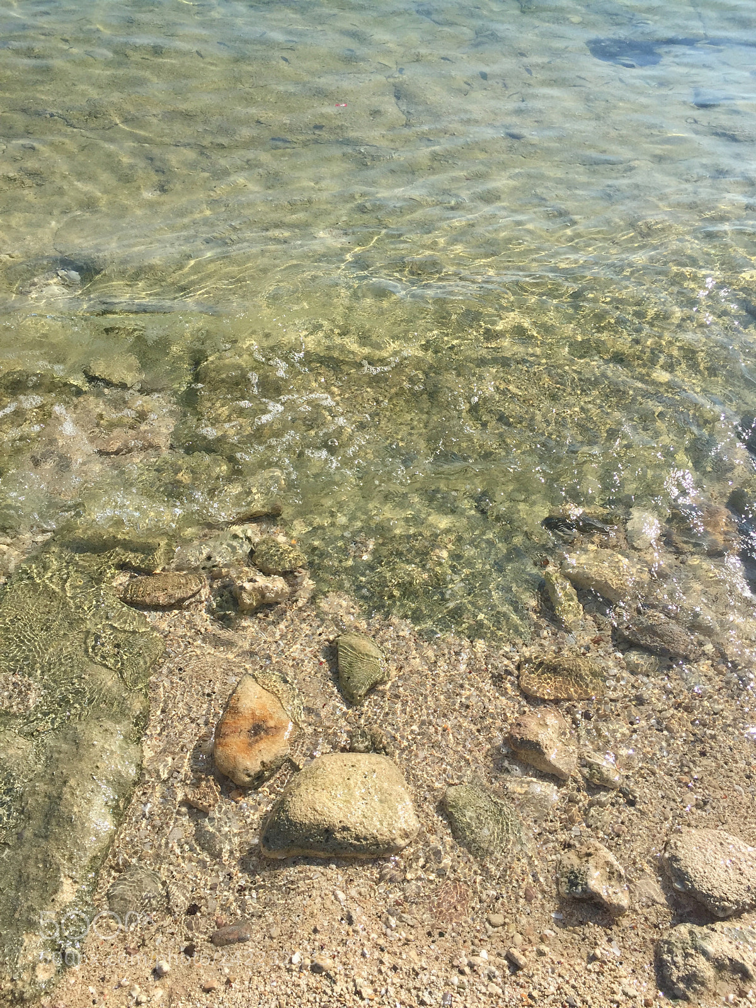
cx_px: 378
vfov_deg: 61.7
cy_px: 504
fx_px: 844
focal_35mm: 29
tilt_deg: -46.0
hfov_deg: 48.2
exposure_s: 1/2475
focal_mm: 4.15
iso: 32
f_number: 2.2
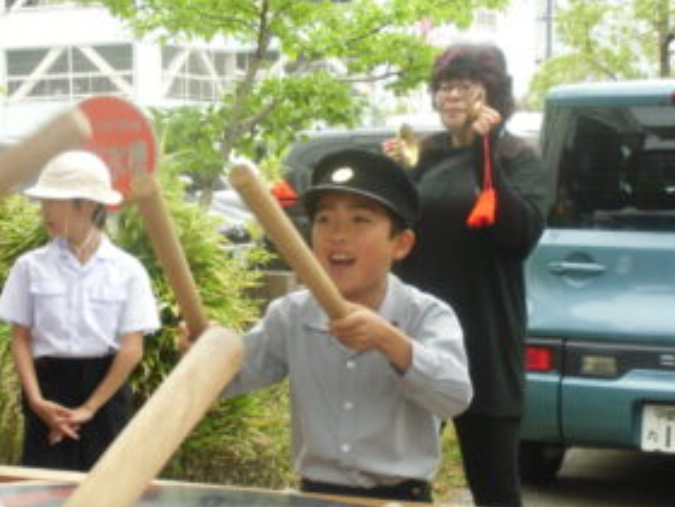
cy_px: 314
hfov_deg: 24.1
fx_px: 1579
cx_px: 318
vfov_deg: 18.2
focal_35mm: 81
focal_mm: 11.17
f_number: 4.6
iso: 200
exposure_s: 1/100
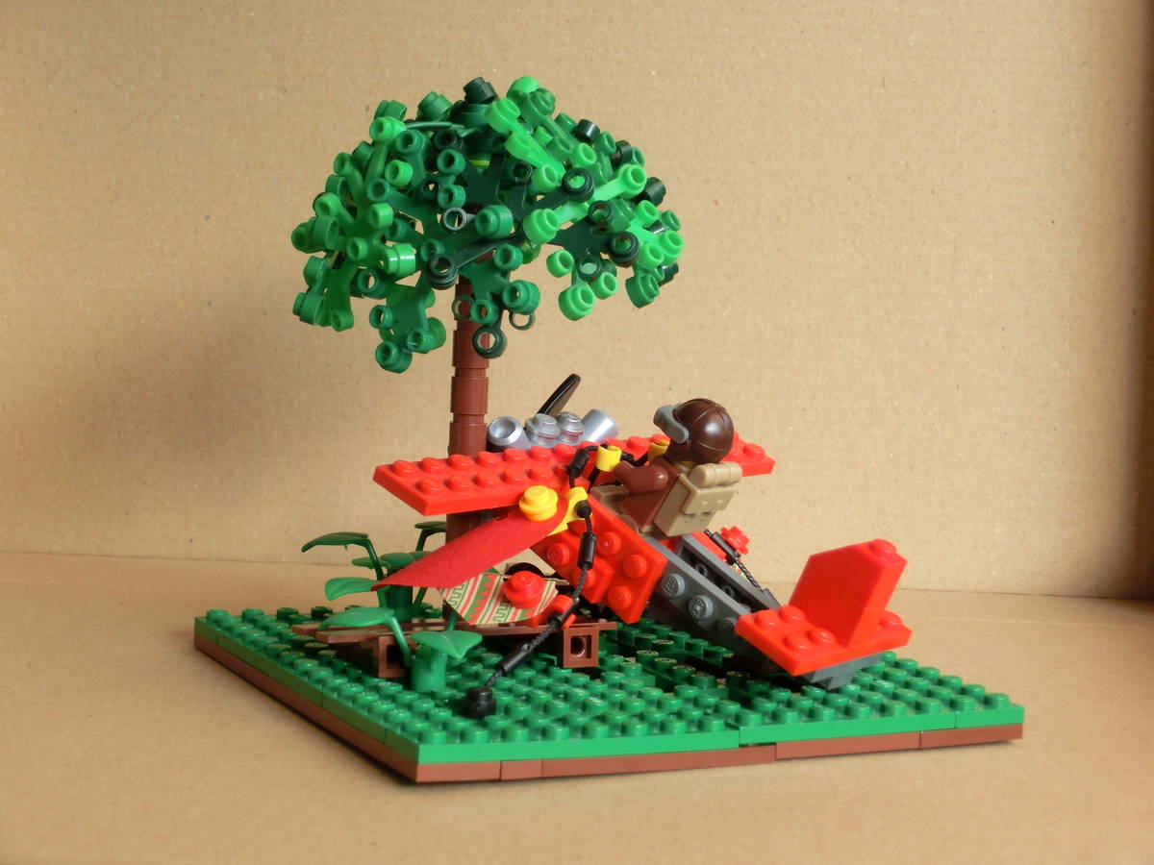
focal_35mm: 88
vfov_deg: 16.8
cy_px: 432
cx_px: 577
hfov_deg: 22.3
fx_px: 2934
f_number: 5.1
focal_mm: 15.51
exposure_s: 1/60
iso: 160
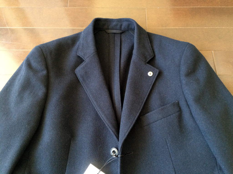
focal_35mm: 29
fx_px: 195
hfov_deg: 61.7
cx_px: 116
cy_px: 87
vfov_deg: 48.2
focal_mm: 4.15
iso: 200
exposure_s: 1/30
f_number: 2.2
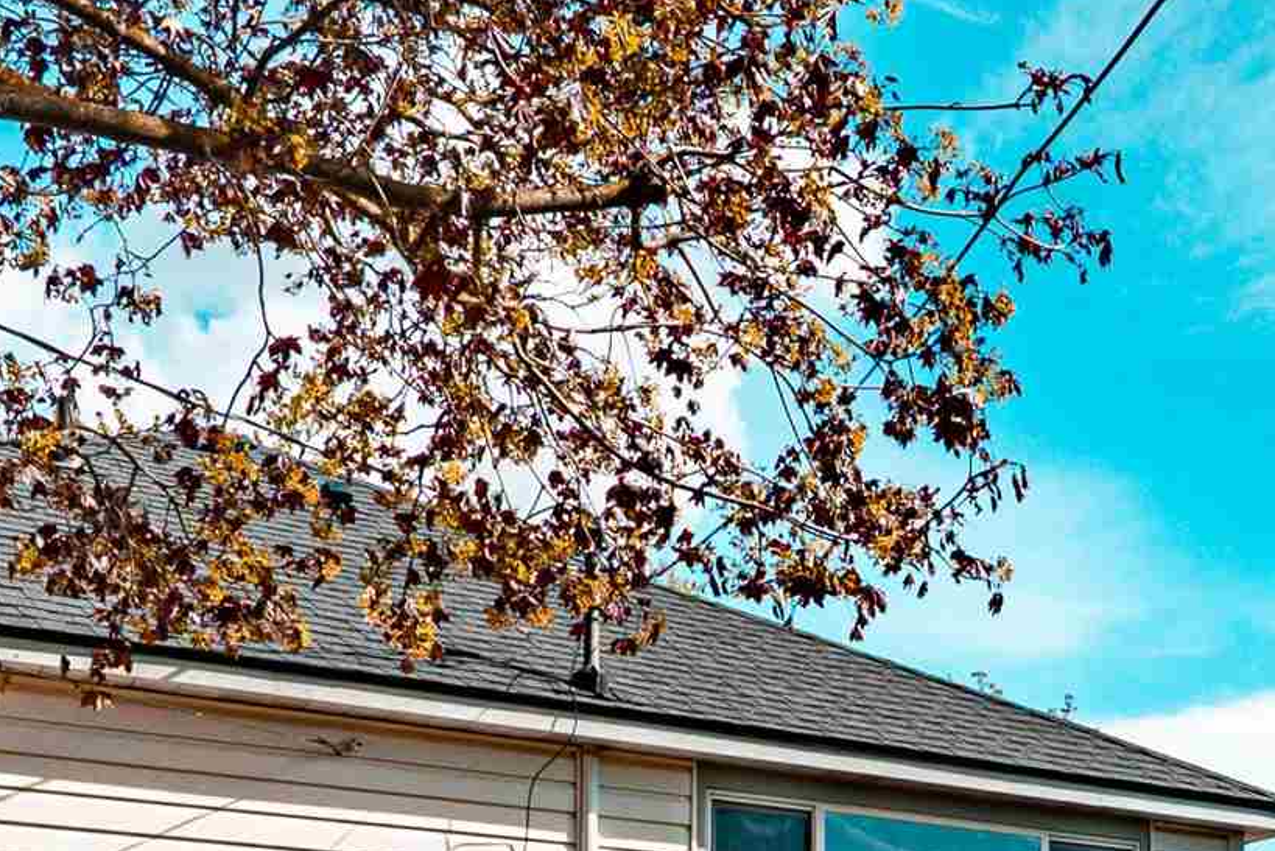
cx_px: 1214
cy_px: 1184
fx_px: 2126
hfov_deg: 31.4
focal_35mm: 60
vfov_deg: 20.2
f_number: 8
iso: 400
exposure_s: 1/8000
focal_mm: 16
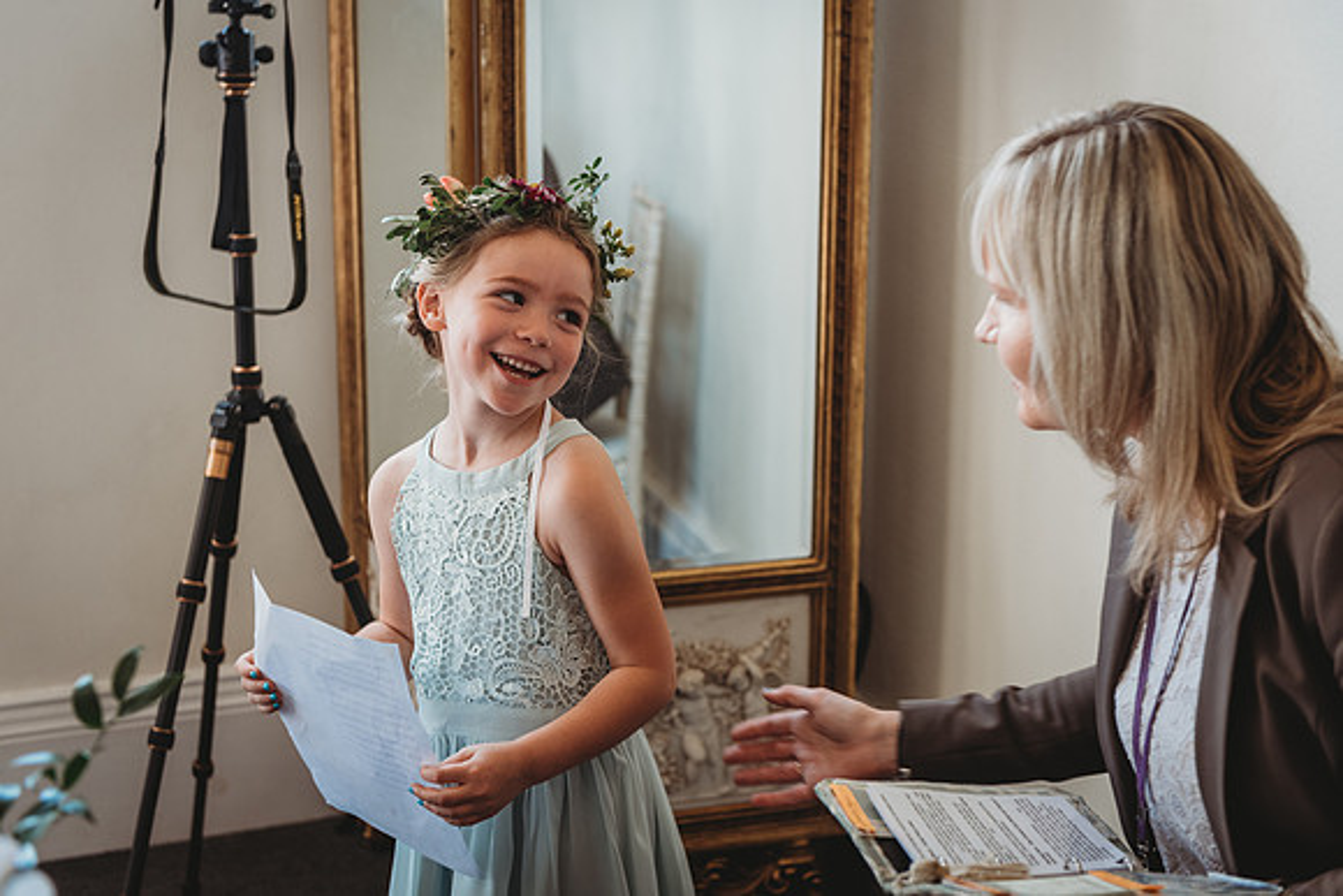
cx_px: 672
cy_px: 448
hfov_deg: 33.4
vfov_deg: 22.6
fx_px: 2239
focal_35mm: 60
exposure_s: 1/125
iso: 640
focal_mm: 60
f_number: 4
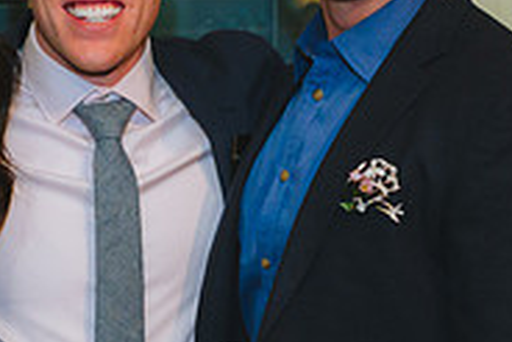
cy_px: 189
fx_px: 2462
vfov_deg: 8.0
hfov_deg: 11.8
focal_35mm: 173
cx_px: 89
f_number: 2.8
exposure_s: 1/80
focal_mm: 55
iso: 2000
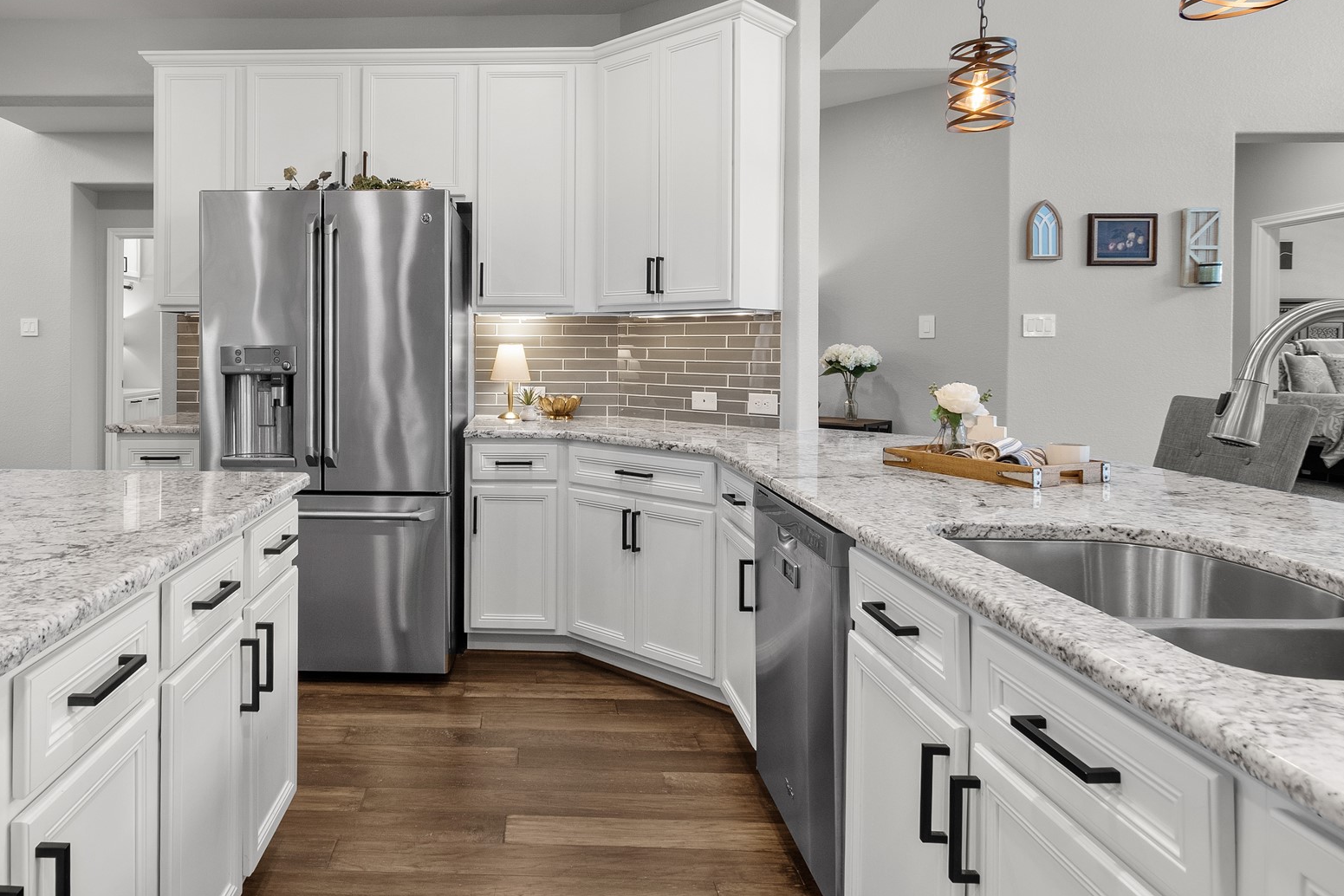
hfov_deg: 79.8
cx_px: 510
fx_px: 784
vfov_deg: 58.9
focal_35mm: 21
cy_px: 353
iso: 320
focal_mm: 10
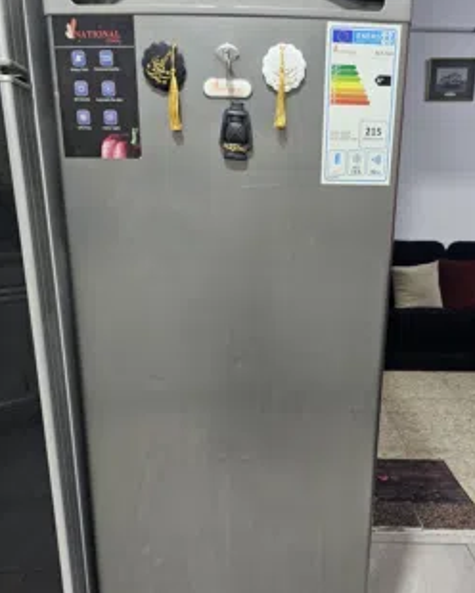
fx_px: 510
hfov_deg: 49.8
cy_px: 360
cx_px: 276
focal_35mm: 29
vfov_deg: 59.9
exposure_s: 1/60
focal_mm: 6.3
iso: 800
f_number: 1.7
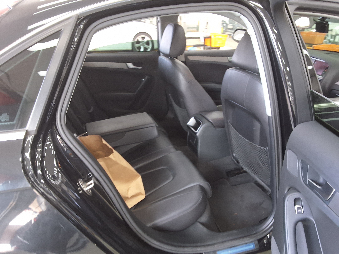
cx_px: 170
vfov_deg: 49.7
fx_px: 274
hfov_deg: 63.4
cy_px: 127
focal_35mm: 28
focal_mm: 2.91
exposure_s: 1/40
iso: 64
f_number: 1.9
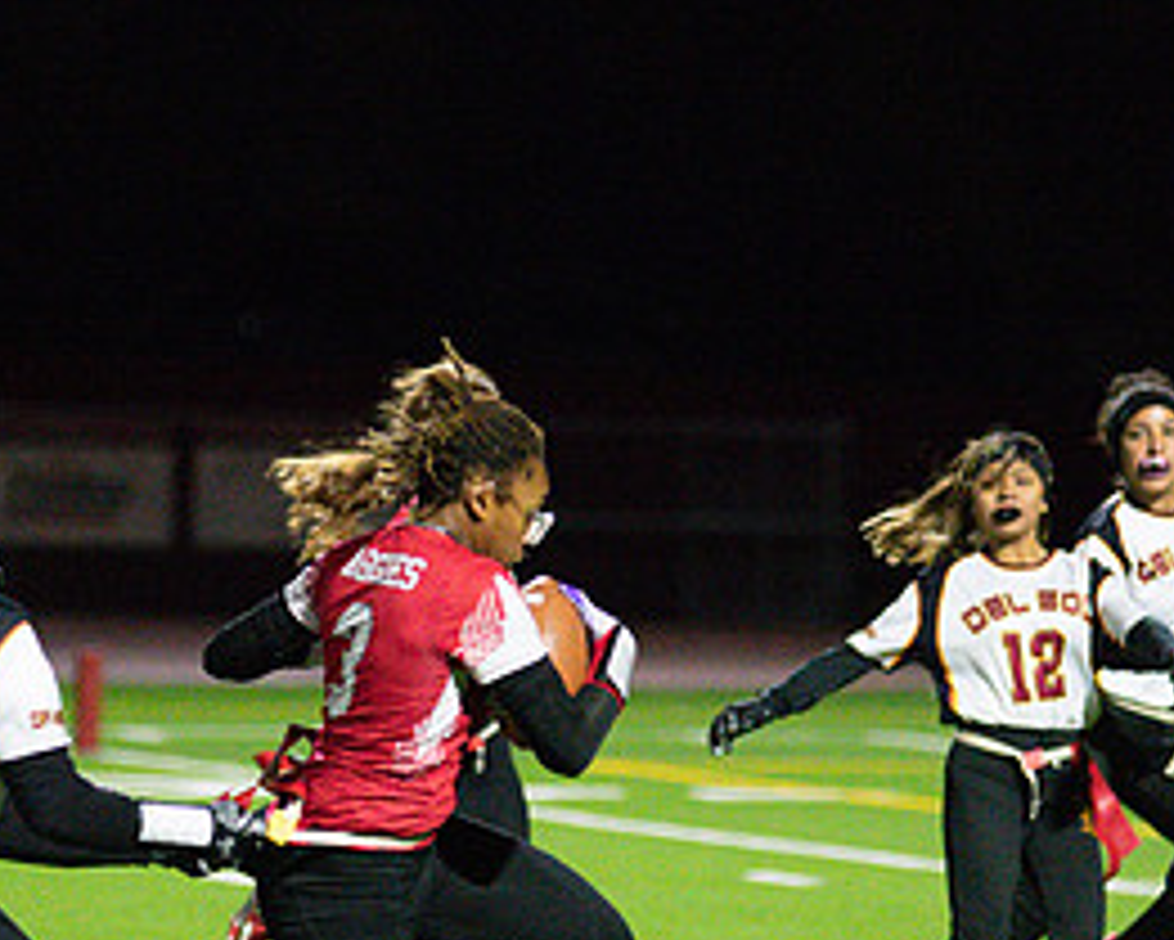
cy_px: 614
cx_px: 459
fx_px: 10497
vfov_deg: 5.1
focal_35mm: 302
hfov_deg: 6.4
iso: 18000
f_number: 2.8
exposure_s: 1/2500
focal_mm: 145
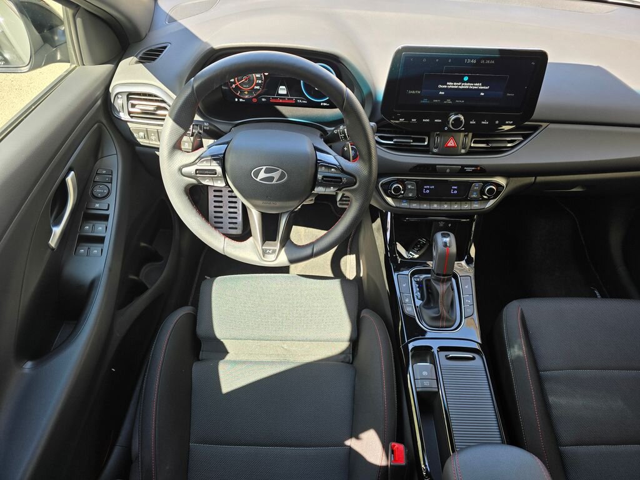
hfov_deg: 73.9
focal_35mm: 23
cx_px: 320
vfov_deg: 58.9
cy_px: 240
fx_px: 425
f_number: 1.7
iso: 64
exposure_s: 1/180
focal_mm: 6.3
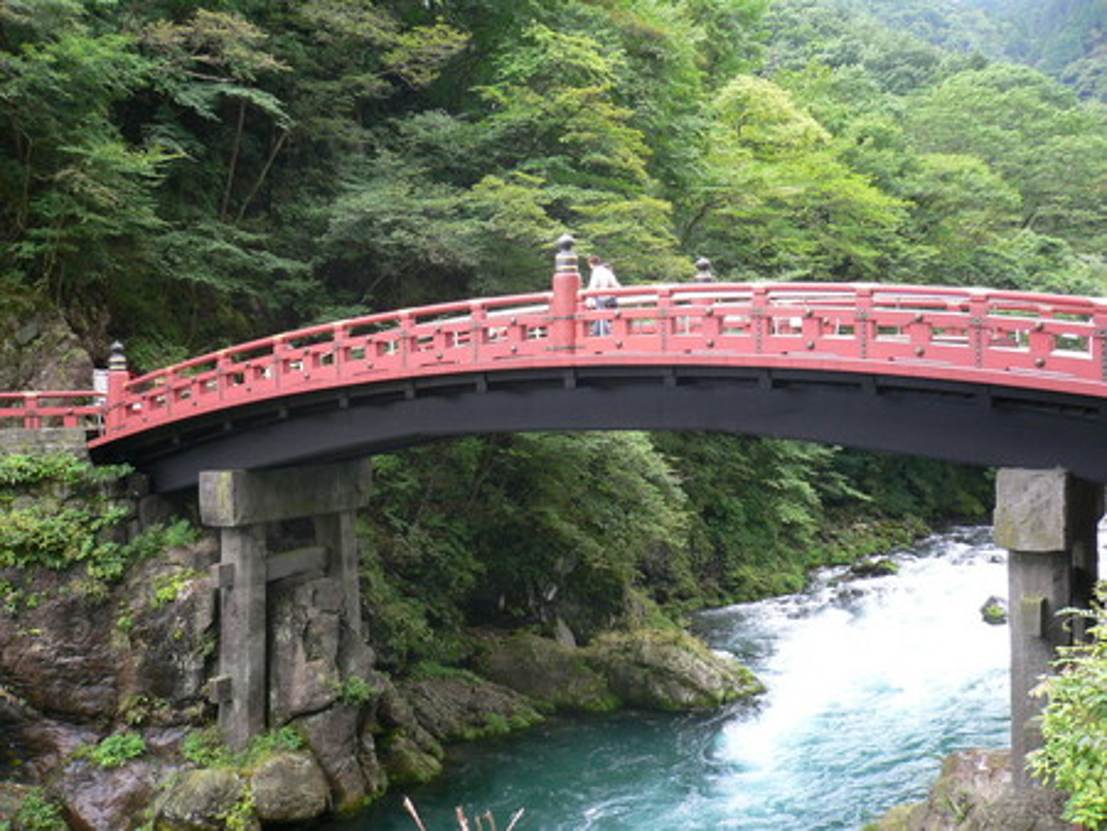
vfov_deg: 40.7
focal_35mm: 35
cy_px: 416
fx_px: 1120
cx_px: 554
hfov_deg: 52.6
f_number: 2.8
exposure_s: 1/60
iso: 100
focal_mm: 5.8
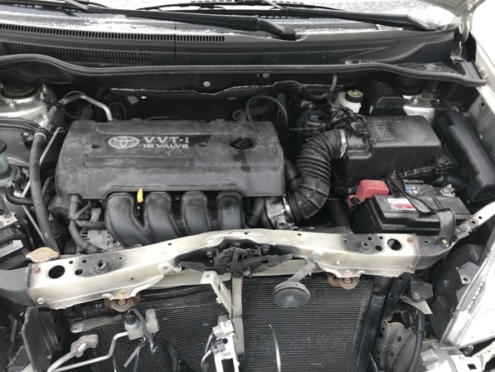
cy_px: 184
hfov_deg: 60.0
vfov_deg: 46.8
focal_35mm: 30
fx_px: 429
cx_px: 245
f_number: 1.8
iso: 25
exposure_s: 1/50
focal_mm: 3.99
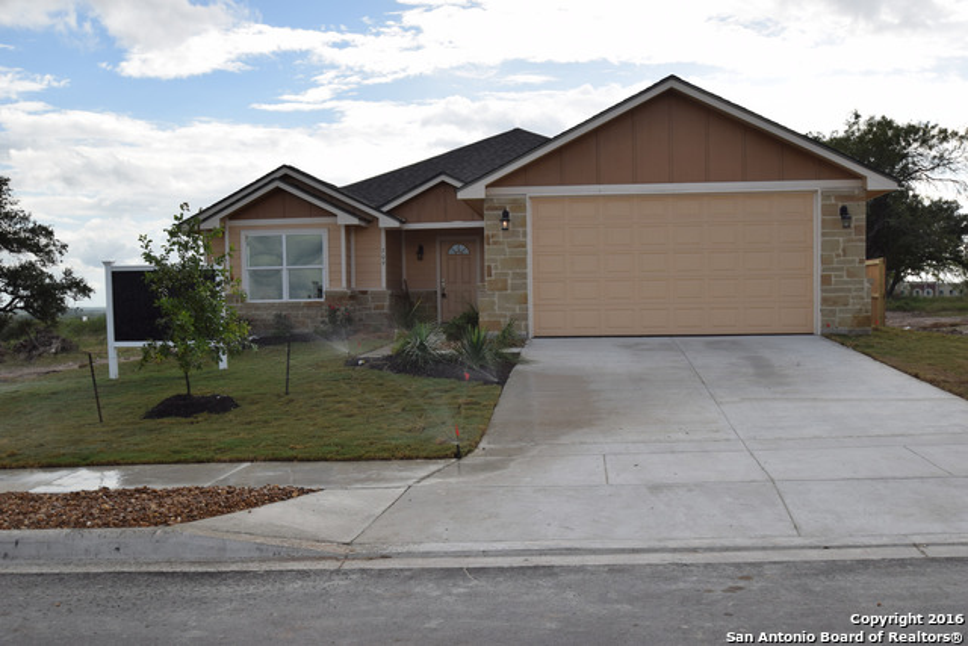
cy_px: 323
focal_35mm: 36
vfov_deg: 36.9
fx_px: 968
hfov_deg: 53.1
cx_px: 484
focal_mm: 24
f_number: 10
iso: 100
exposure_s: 1/200
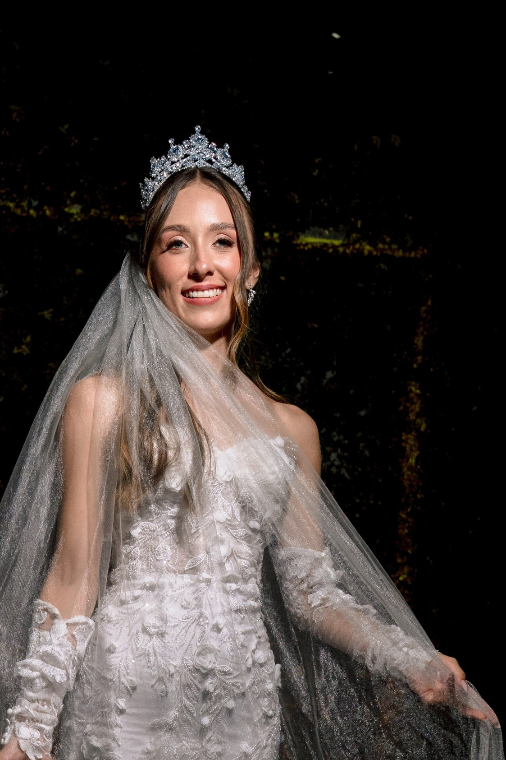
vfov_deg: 32.3
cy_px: 760
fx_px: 1201
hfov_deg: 23.8
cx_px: 221
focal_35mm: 57
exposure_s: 1/250
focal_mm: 25
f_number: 2.8
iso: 1250
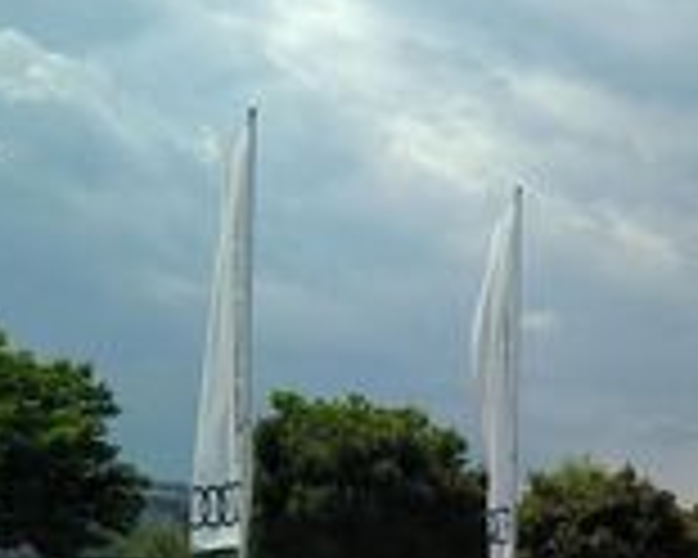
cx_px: 1004
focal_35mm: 85
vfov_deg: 17.2
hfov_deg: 19.9
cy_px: 680
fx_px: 1756
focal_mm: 3.46
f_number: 2.2
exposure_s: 1/2169
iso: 101
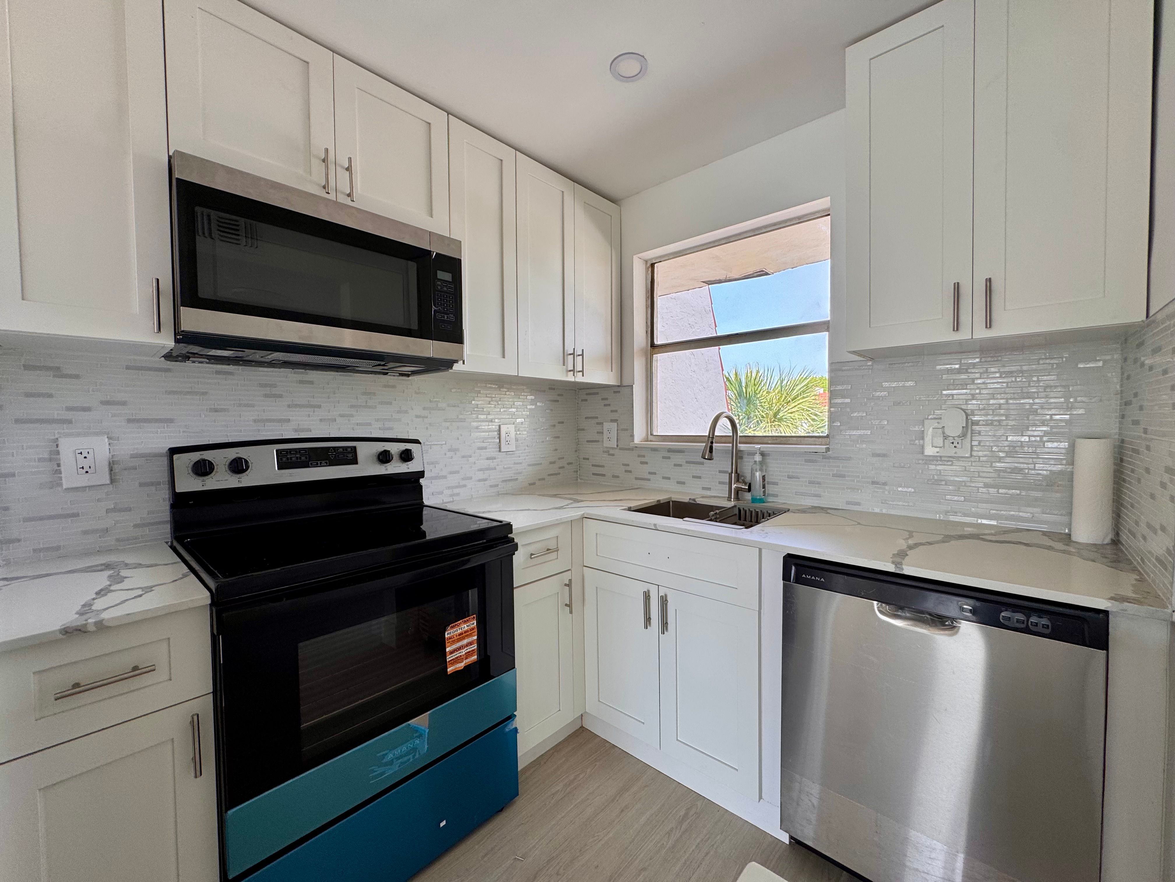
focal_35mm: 14
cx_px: 588
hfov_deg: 102.1
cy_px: 441
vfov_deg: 85.7
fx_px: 475
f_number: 2.2
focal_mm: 2.22
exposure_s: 1/120
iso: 40
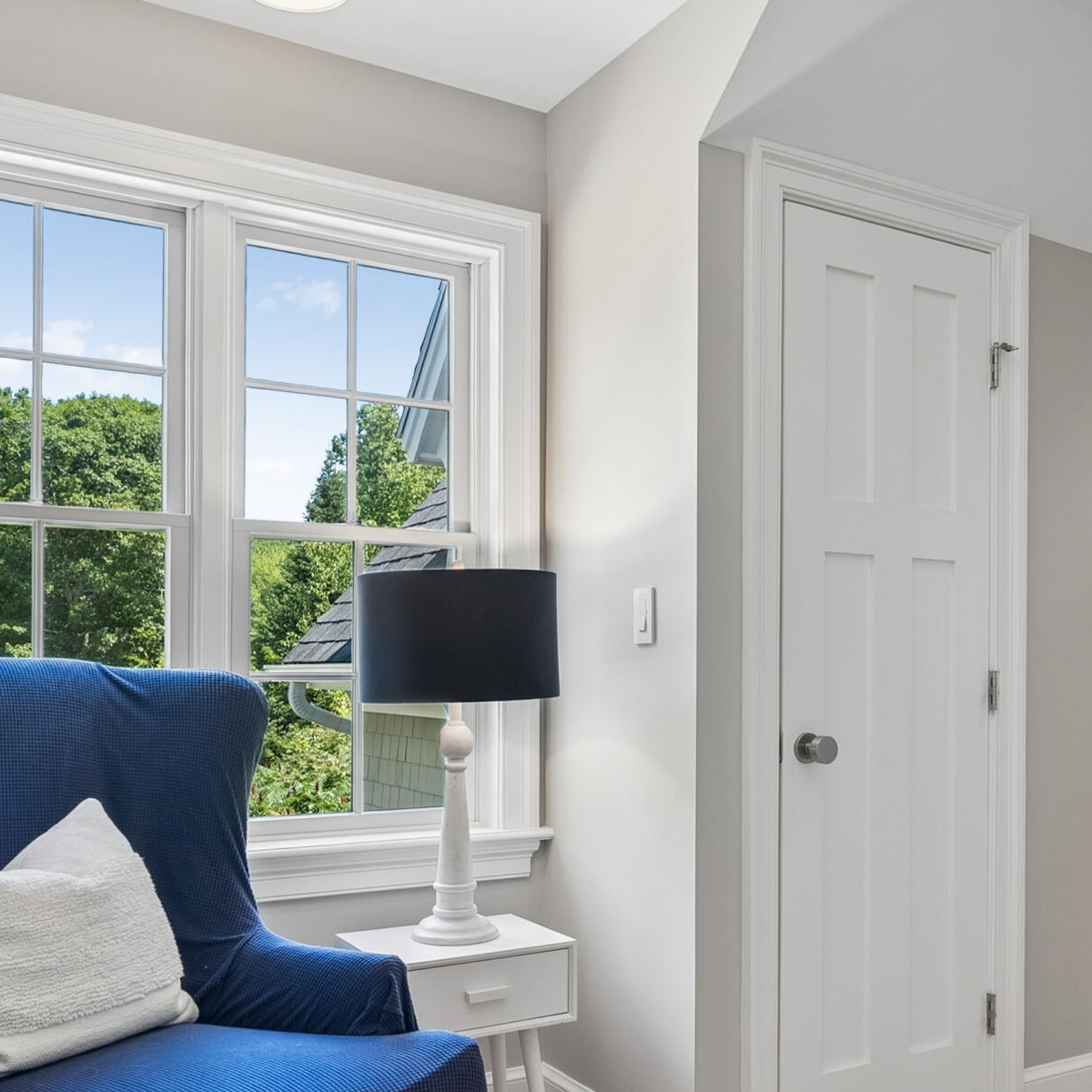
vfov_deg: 48.0
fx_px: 1213
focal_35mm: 34
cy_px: 688
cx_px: 627
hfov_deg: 48.3
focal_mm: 16
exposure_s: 1/20
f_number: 7.1
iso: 320
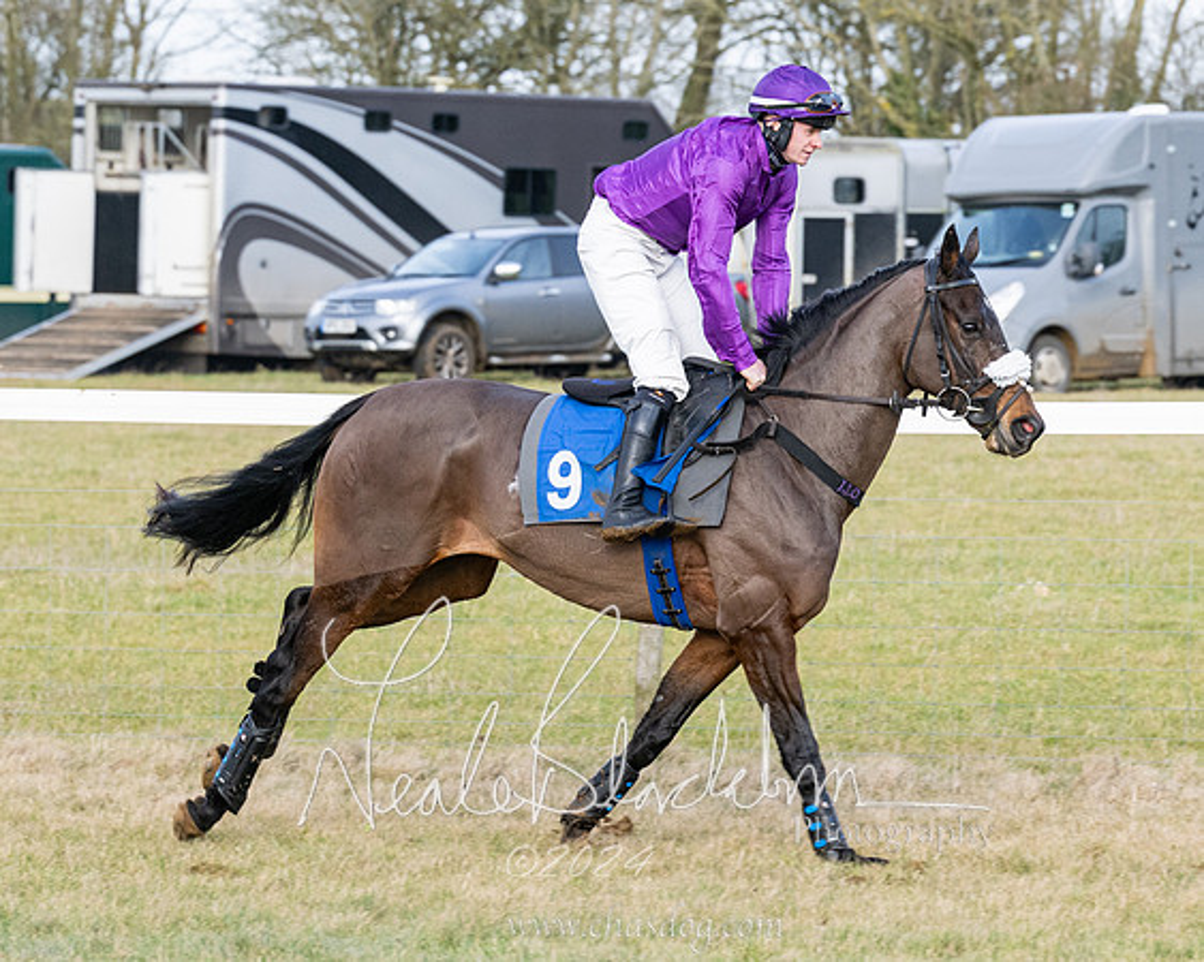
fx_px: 9268
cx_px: 776
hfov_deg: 7.4
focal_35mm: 260
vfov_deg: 5.9
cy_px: 600
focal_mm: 120
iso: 400
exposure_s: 1/800
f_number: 5
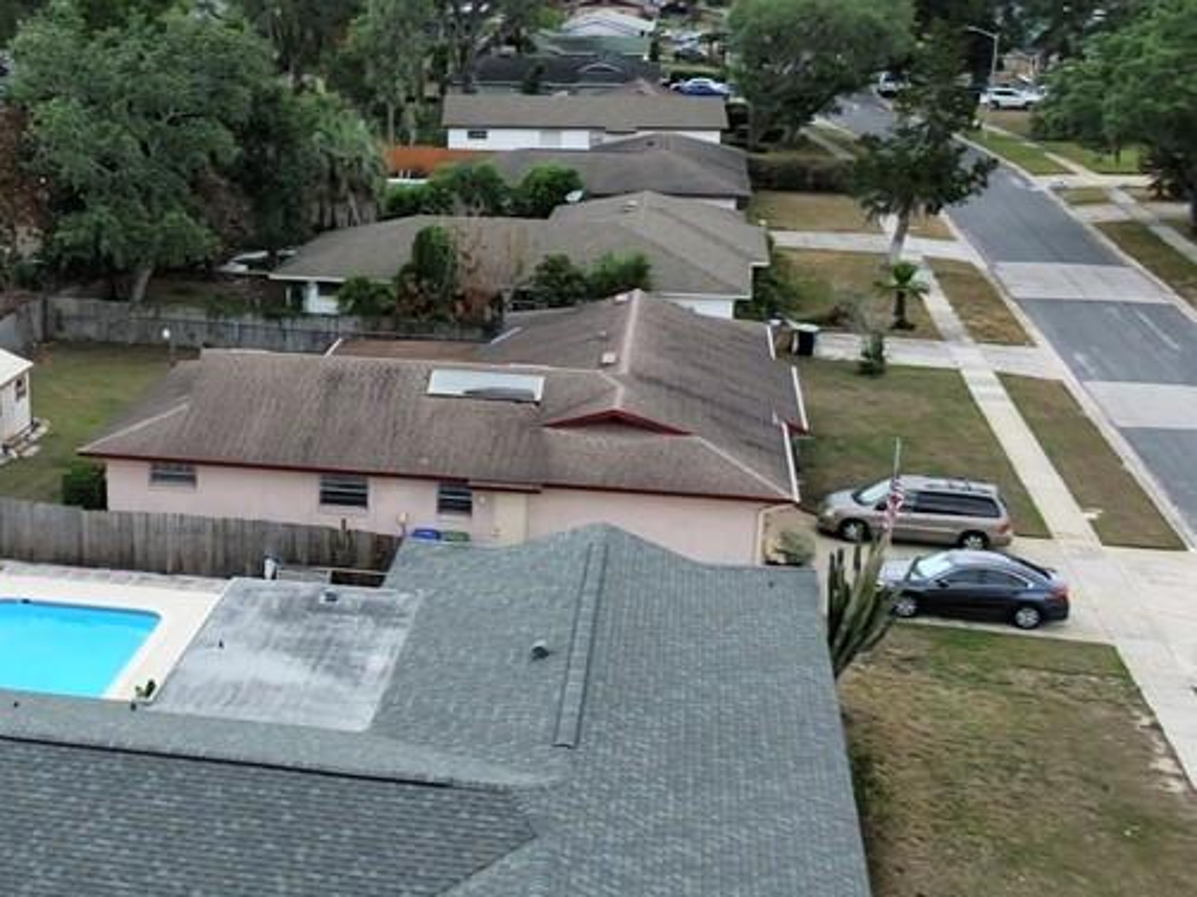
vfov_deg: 28.5
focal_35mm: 51
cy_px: 437
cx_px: 205
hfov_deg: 36.0
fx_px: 1763
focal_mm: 3.05
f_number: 2.2
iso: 100
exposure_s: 1/640
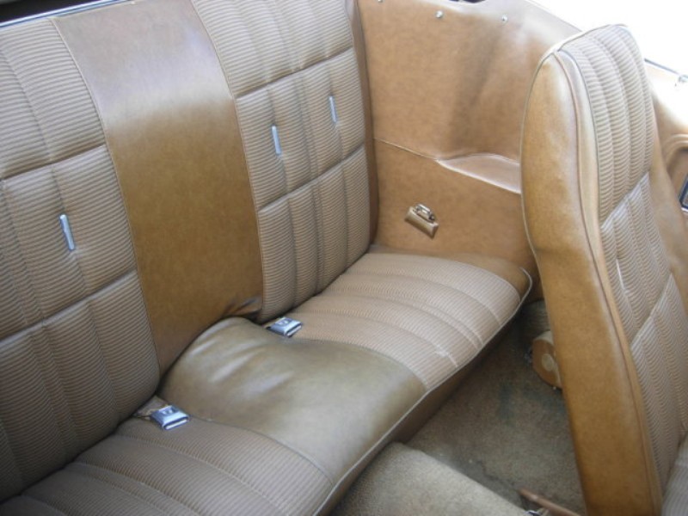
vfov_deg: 39.7
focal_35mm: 36
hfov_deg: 51.4
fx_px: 716
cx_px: 344
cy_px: 258
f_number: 3
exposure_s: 1/71.8
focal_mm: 7.5
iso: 50
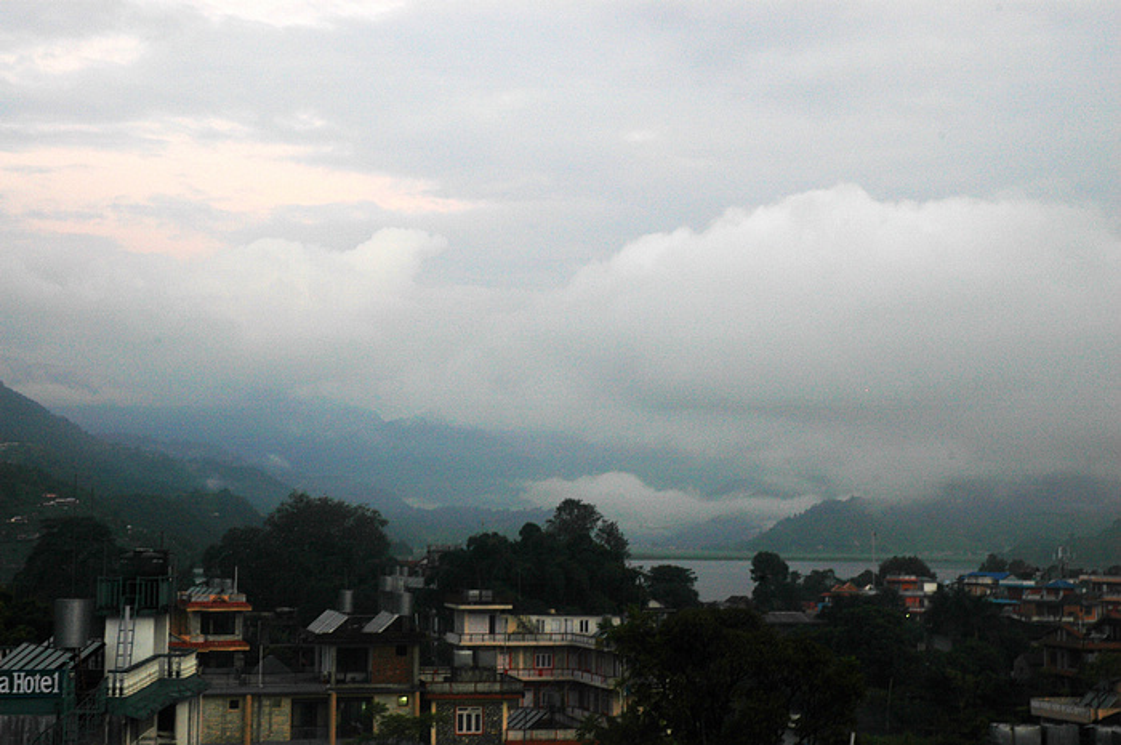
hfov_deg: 29.3
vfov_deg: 19.7
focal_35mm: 69
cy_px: 372
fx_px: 2146
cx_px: 560
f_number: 16
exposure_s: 1/3
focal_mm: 46
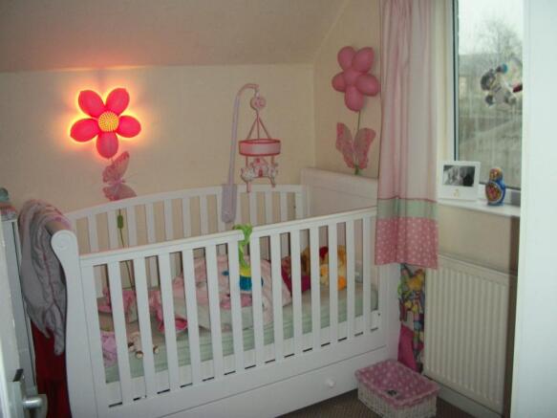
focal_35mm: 35
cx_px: 278
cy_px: 209
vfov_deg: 40.7
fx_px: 563
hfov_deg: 52.6
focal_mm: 6.3
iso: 160
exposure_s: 1/30
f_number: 3.1
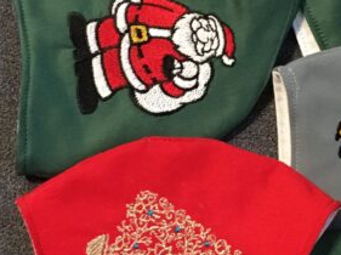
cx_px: 291
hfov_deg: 30.2
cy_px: 194
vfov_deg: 23.3
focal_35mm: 62
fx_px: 610
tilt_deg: -82.4
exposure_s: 1/17
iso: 400
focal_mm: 4.15
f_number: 2.2
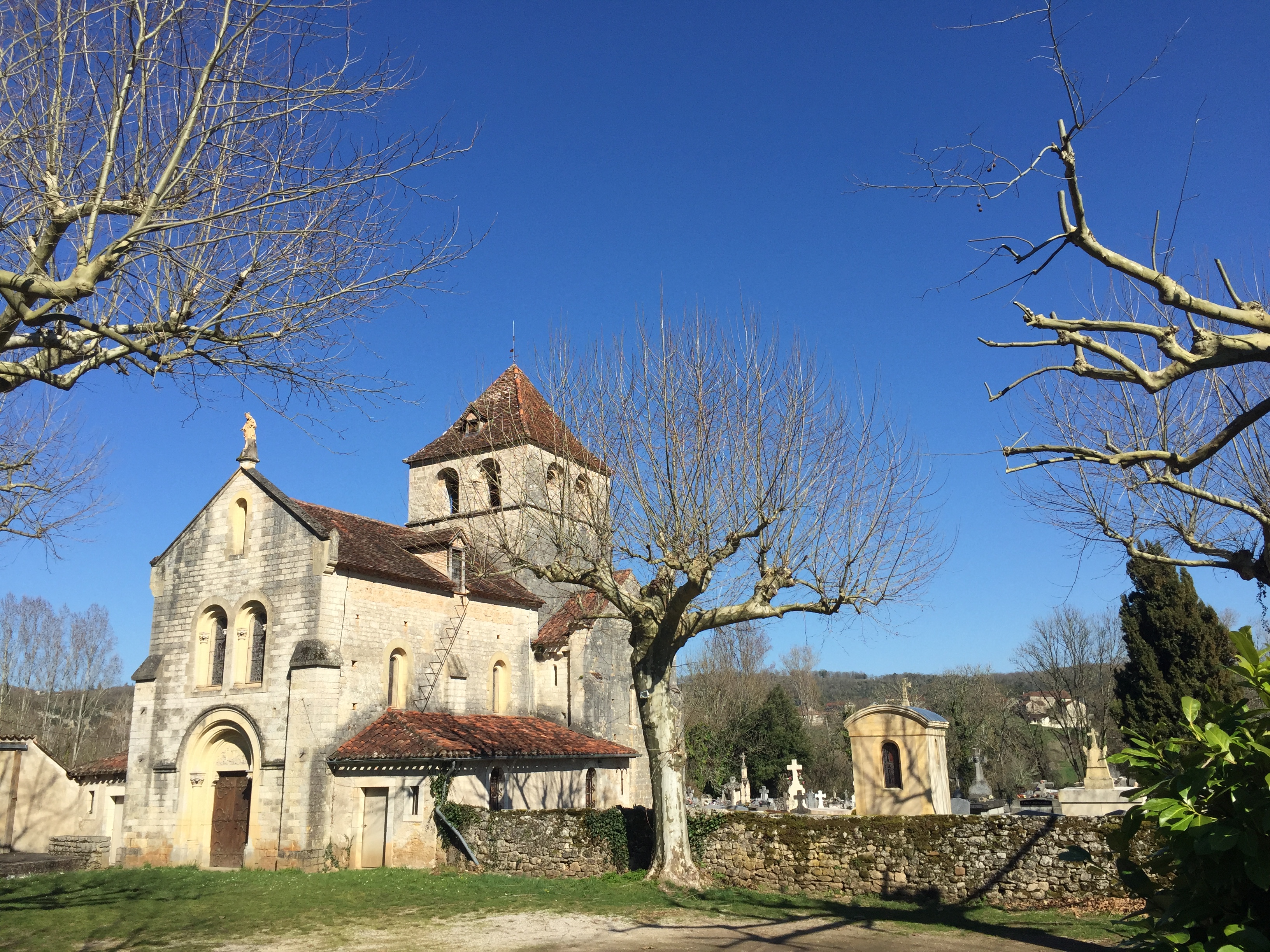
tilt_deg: +14.2
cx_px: 635
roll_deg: +0.7
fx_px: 1064
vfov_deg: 48.2
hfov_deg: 61.7
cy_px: 476
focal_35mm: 29
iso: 32
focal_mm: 4.15
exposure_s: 1/2475
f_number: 2.2
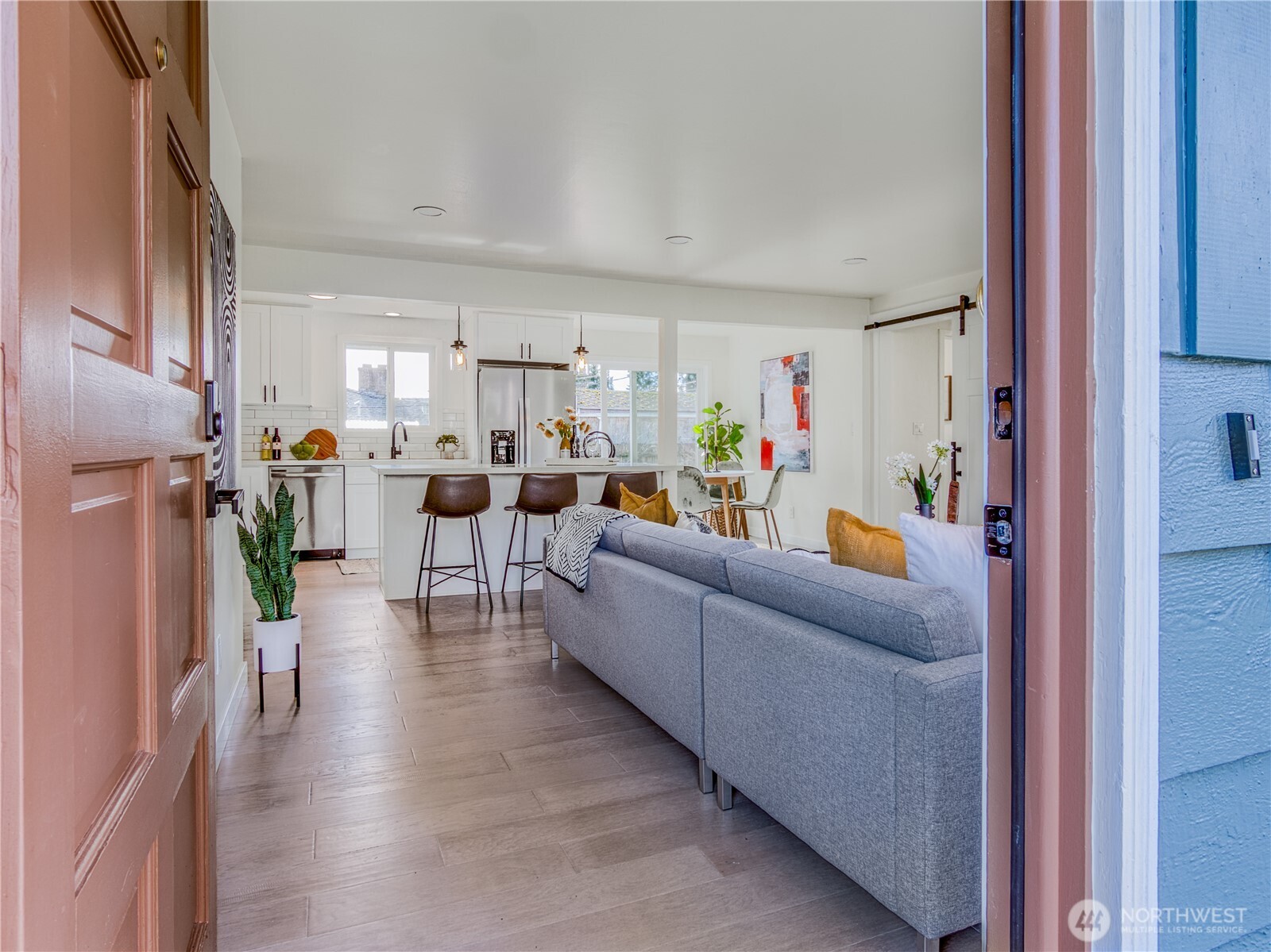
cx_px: 636
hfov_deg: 87.8
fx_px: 661
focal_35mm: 18
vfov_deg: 71.6
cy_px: 476
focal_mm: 9
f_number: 9
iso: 100
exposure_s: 1/8
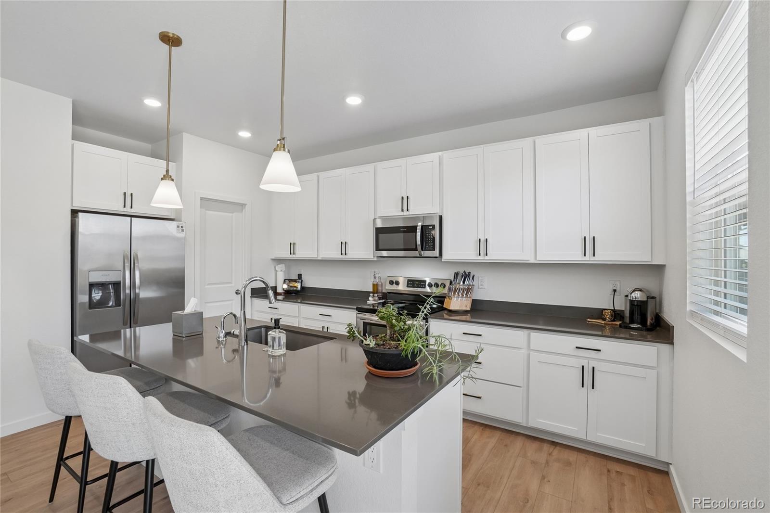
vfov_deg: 77.3
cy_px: 256
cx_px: 385
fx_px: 321
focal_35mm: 15
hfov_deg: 100.4
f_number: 8
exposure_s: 1/60
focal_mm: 10
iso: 400
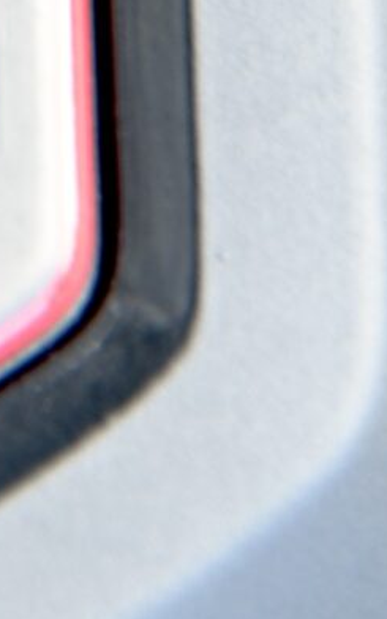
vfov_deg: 4.4
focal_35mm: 466
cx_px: -718
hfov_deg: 2.8
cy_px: -1143
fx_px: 7864
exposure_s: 1/60
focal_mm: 70
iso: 200
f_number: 3.2
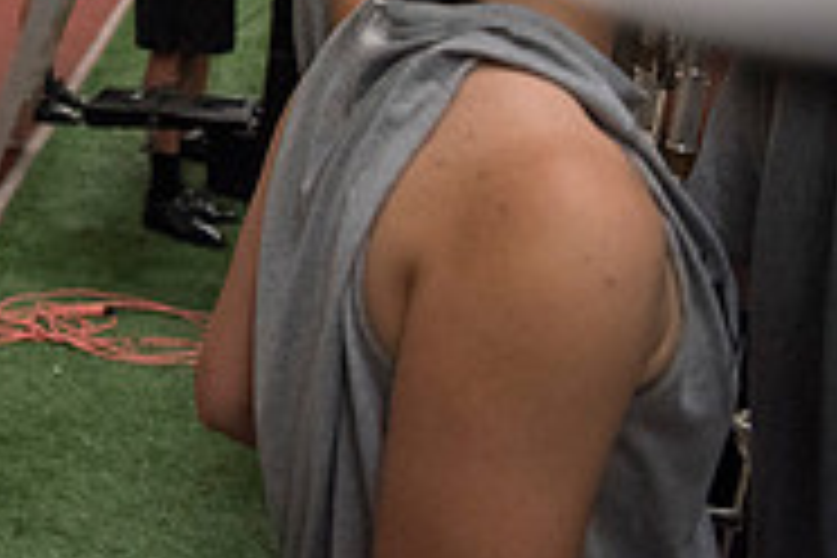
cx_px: -450
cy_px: -281
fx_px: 1744
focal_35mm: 75
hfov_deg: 22.0
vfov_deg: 16.5
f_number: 3.2
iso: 3200
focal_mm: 24
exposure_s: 1/250
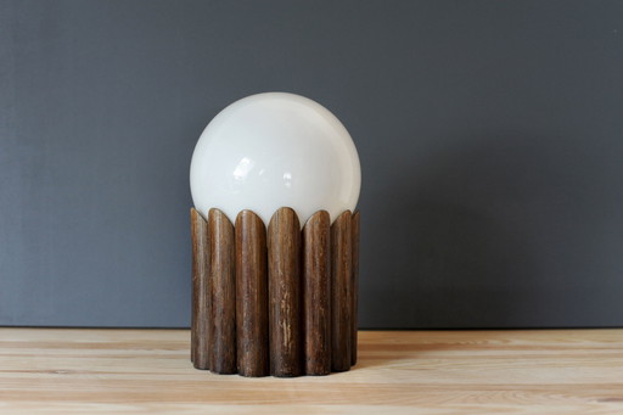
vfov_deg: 27.0
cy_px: 208
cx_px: 312
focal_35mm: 50
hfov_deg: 39.6
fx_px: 865
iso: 1250
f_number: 5.6
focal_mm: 50
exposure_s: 1/30
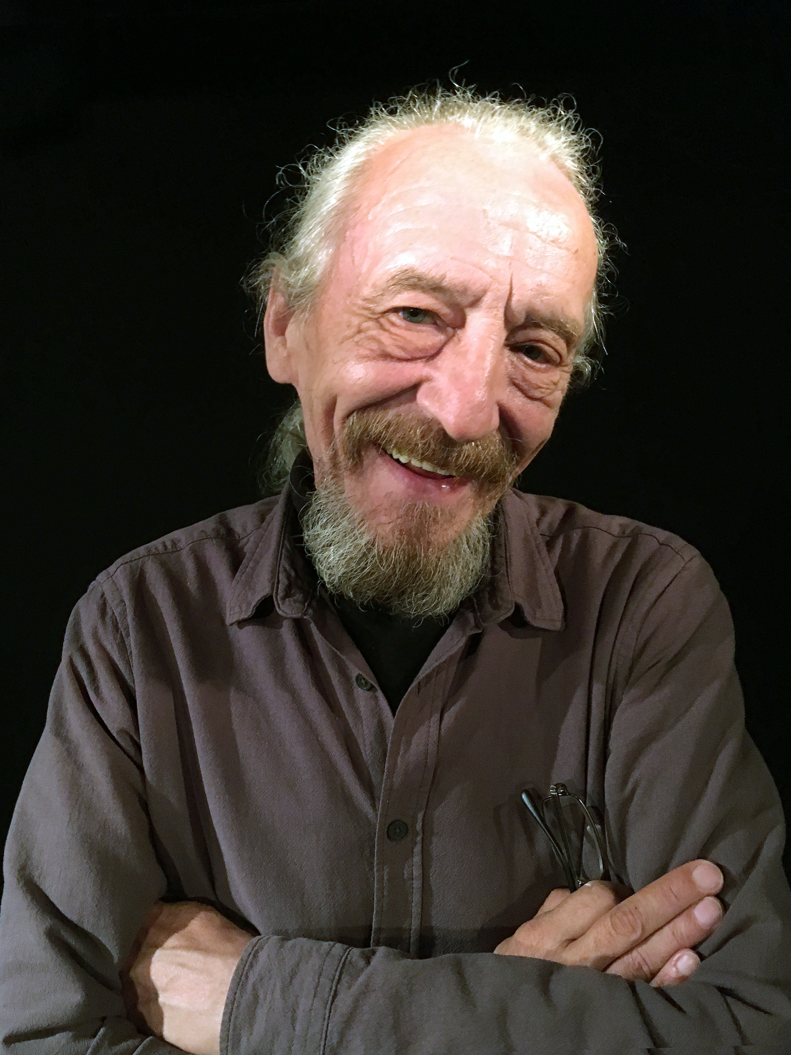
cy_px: 528
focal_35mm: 29
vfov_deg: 61.7
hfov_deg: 48.2
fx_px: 884
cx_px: 396
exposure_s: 1/17
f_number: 2.2
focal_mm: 4.15
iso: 200
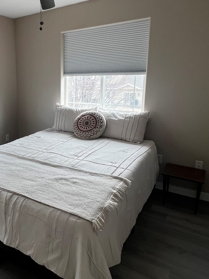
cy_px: 124
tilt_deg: -10.9
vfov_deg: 67.1
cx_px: 26
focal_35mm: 26
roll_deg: +1.8
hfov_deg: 48.3
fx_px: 209
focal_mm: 1.57
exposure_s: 1/120
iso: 50
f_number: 1.8
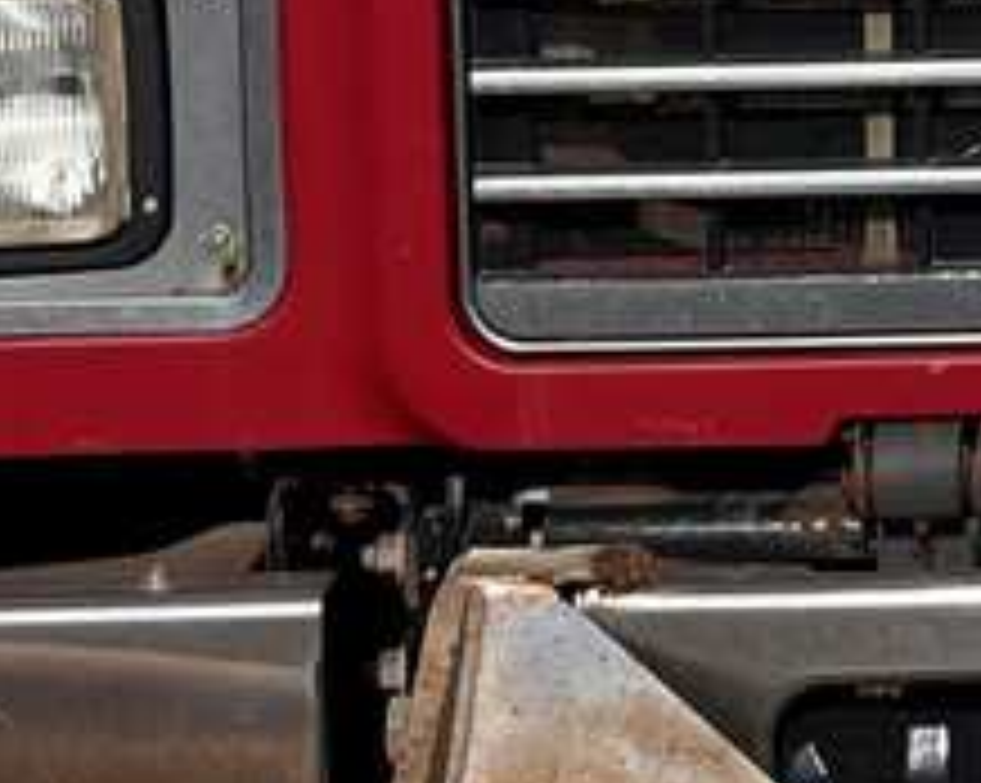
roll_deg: +2.0
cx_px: 1490
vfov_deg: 9.0
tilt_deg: -0.5
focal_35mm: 168
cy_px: -328
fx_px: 4873
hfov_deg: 11.0
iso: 50
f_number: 1.6
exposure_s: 1/4651
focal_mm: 5.1
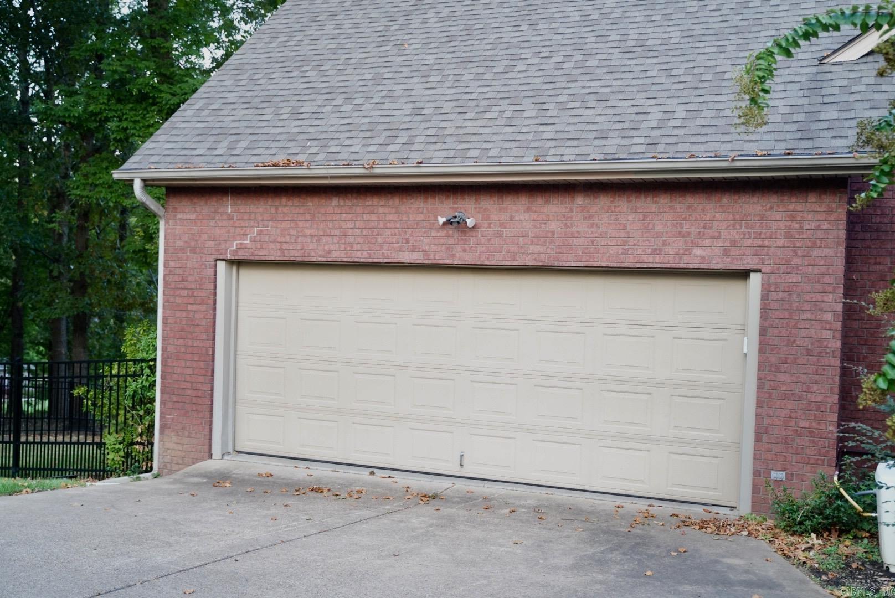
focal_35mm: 40
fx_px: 995
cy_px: 299
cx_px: 448
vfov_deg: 33.5
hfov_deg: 48.4
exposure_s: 1/400
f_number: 2.8
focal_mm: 40
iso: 2000
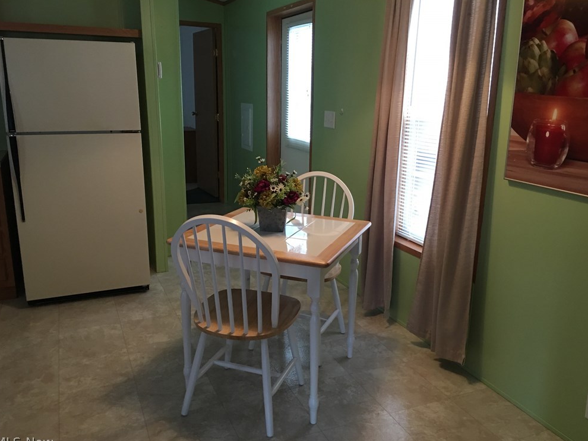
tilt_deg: -14.1
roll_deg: -1.4
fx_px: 509
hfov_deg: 60.0
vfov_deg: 46.8
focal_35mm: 30
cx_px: 296
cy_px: 224
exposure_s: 1/15
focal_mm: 4.15
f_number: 2.2
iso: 80
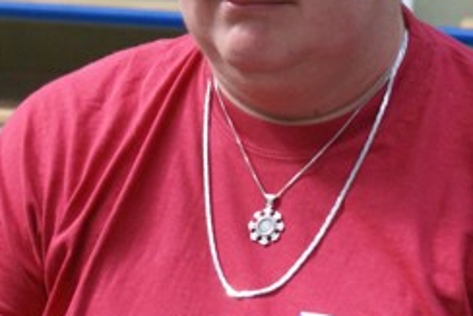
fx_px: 2543
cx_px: 122
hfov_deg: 10.6
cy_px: 54
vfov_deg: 7.1
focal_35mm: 193
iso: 640
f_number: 5.6
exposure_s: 1/80
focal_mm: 45
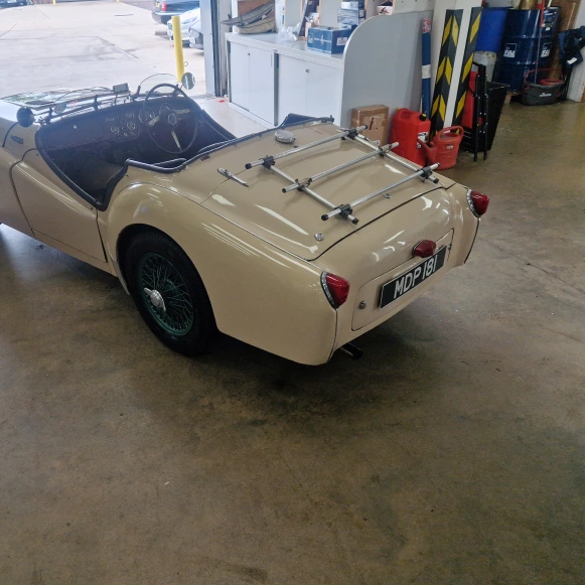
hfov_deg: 56.7
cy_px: 288
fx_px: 535
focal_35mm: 28
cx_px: 227
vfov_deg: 57.3
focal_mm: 5.4
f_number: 1.8
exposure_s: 1/100
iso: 50
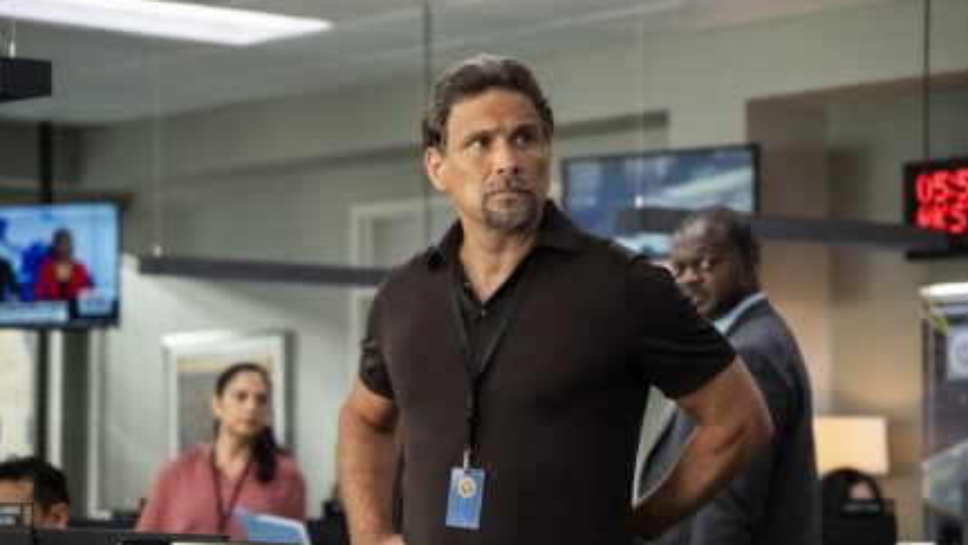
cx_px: 484
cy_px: 320
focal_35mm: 140
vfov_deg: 8.7
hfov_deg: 15.3
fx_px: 3593
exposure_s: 1/125
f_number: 5.6
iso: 12800
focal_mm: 133
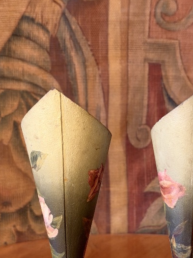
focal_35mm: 55
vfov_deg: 34.5
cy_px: 179
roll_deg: -0.5
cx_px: 129
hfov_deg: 26.4
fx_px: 409
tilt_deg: -11.2
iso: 320
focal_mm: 6.93
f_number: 1.48
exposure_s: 1/50
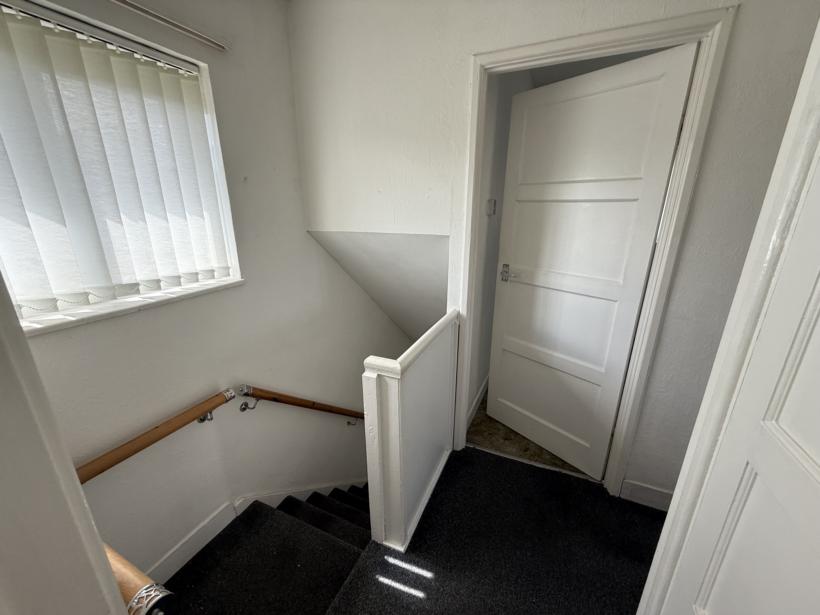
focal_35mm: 14
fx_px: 332
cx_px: 410
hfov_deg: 102.1
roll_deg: -0.3
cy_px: 308
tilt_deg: -14.9
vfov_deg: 85.7
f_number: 2.2
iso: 64
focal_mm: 2.22
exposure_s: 1/104
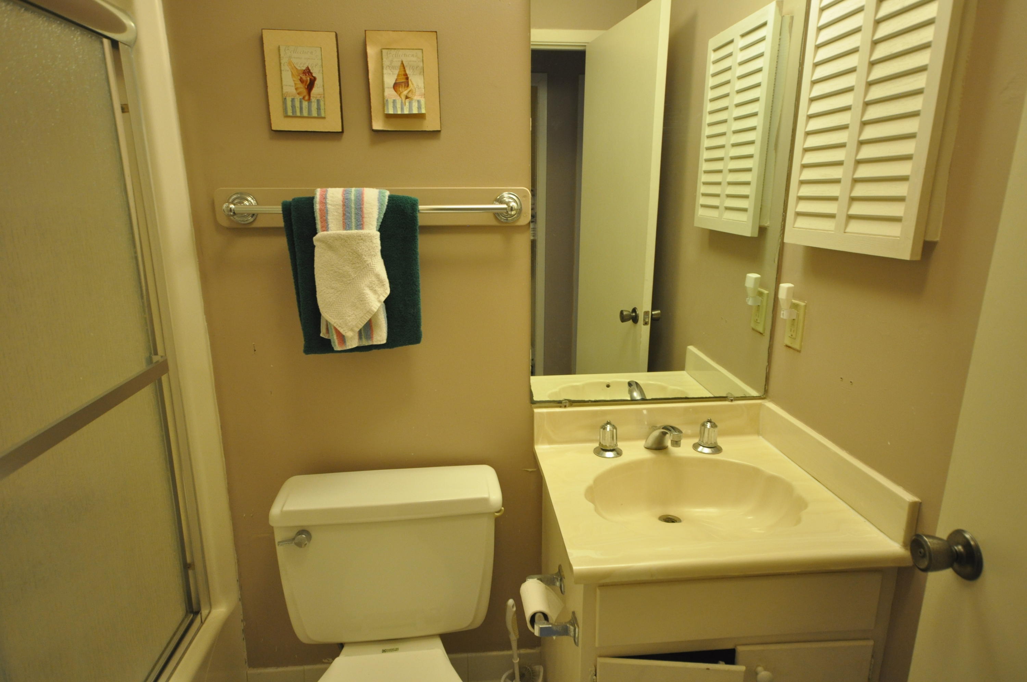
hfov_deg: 81.3
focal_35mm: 21
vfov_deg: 59.4
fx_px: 598
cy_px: 341
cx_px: 514
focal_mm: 14
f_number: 4.8
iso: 800
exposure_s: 1/50
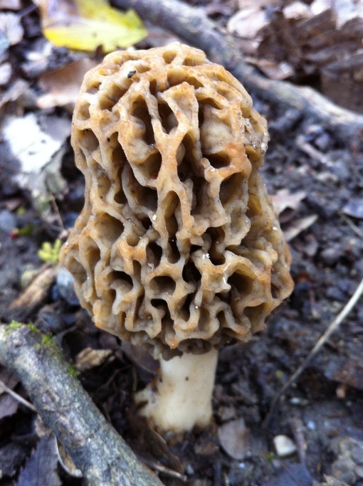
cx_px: 172
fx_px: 575
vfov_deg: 45.8
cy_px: 233
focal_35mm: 41
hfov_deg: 35.0
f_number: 2.8
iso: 80
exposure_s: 1/15
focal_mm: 3.85
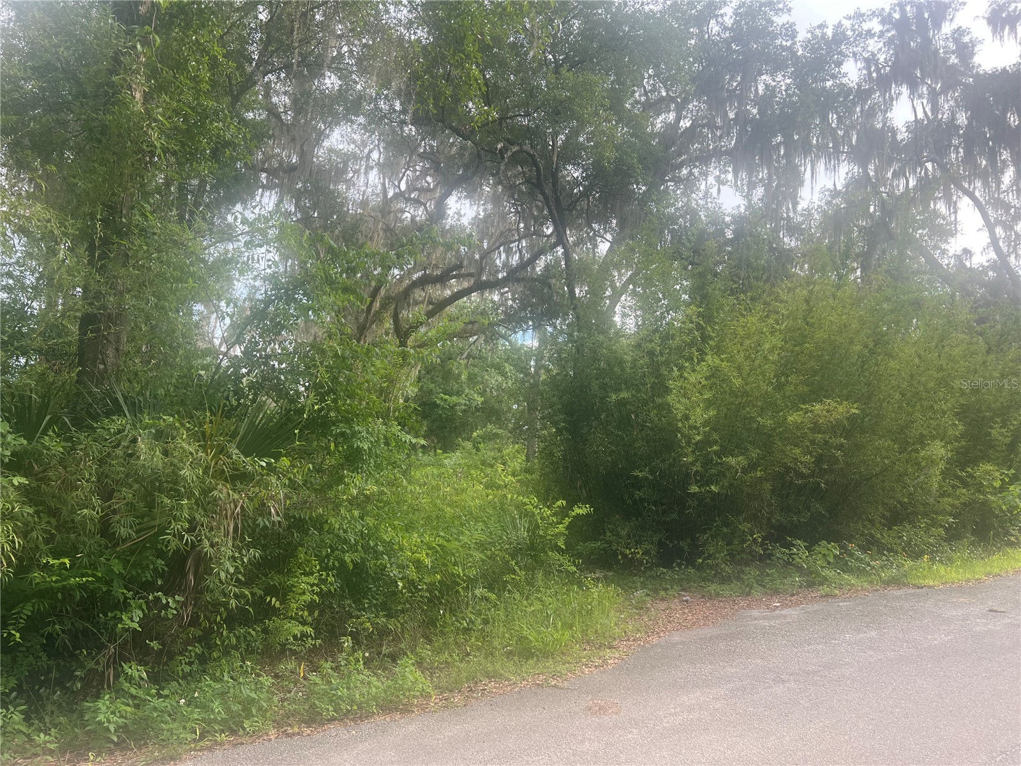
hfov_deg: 67.3
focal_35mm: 26
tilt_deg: +6.7
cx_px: 510
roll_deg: -0.7
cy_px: 383
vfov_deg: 53.1
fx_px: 767
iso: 50
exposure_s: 1/441
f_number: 1.5
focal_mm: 5.7
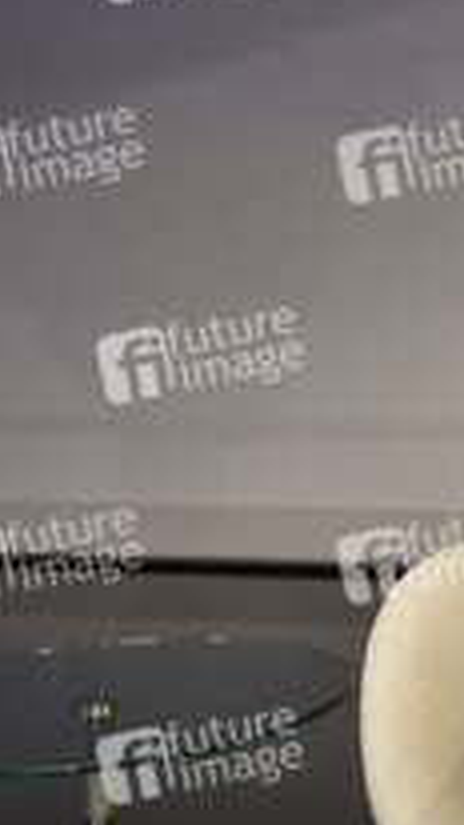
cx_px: 894
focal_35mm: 87
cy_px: 256
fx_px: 1901
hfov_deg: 12.4
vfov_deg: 24.3
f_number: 6.3
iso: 2500
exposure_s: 1/200
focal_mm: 38
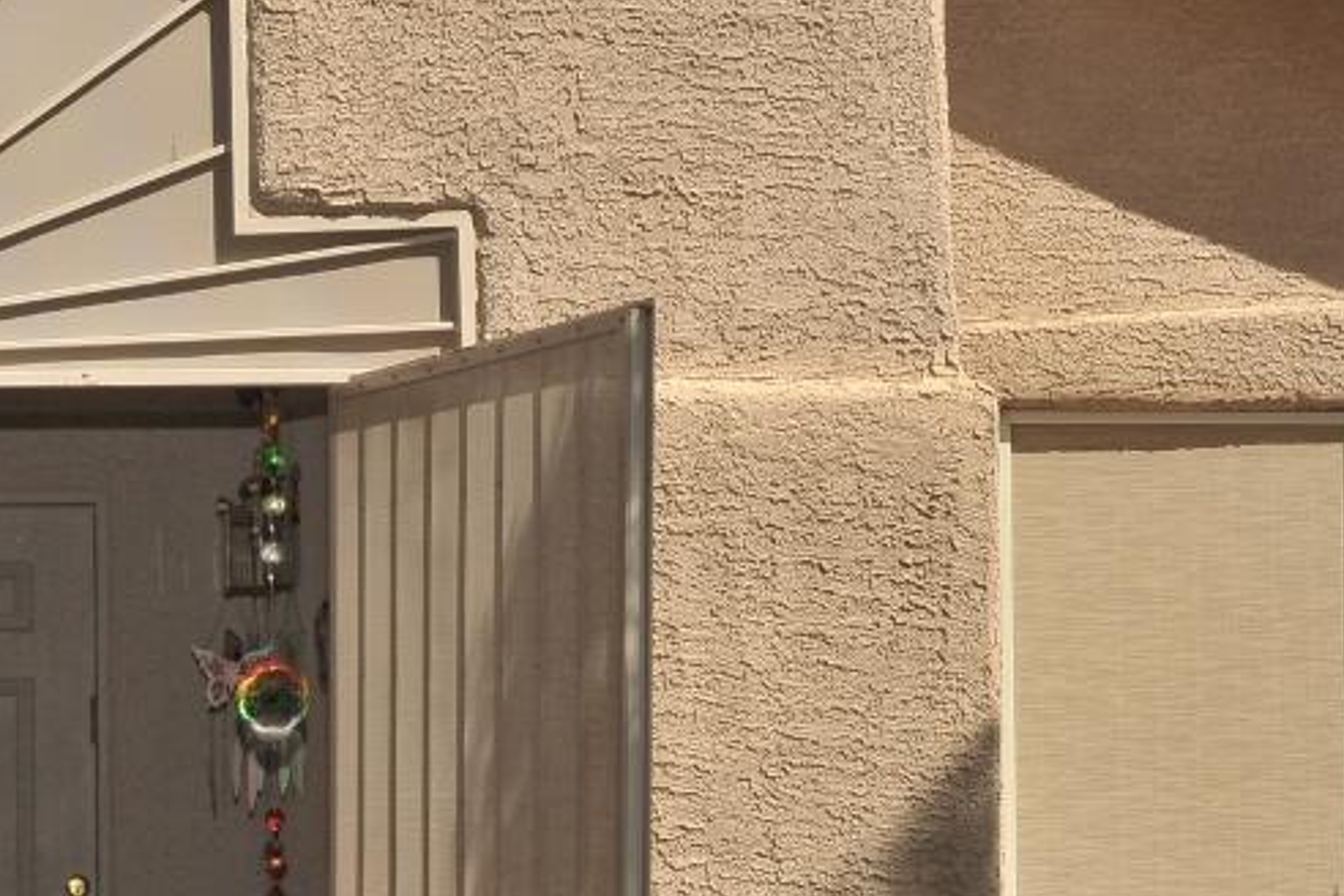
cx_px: -71
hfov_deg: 21.4
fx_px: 3397
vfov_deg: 15.0
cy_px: 661
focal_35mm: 91
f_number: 14
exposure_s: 1/320
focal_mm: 35
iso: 320
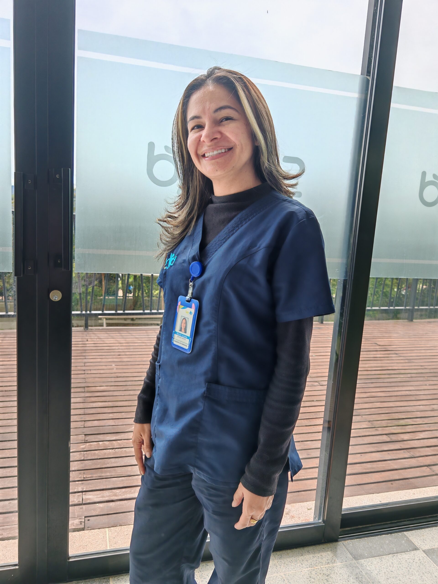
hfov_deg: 51.4
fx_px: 456
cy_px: 292
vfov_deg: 65.3
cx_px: 219
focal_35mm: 27
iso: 50
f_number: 1.9
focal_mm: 6.67
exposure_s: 1/280
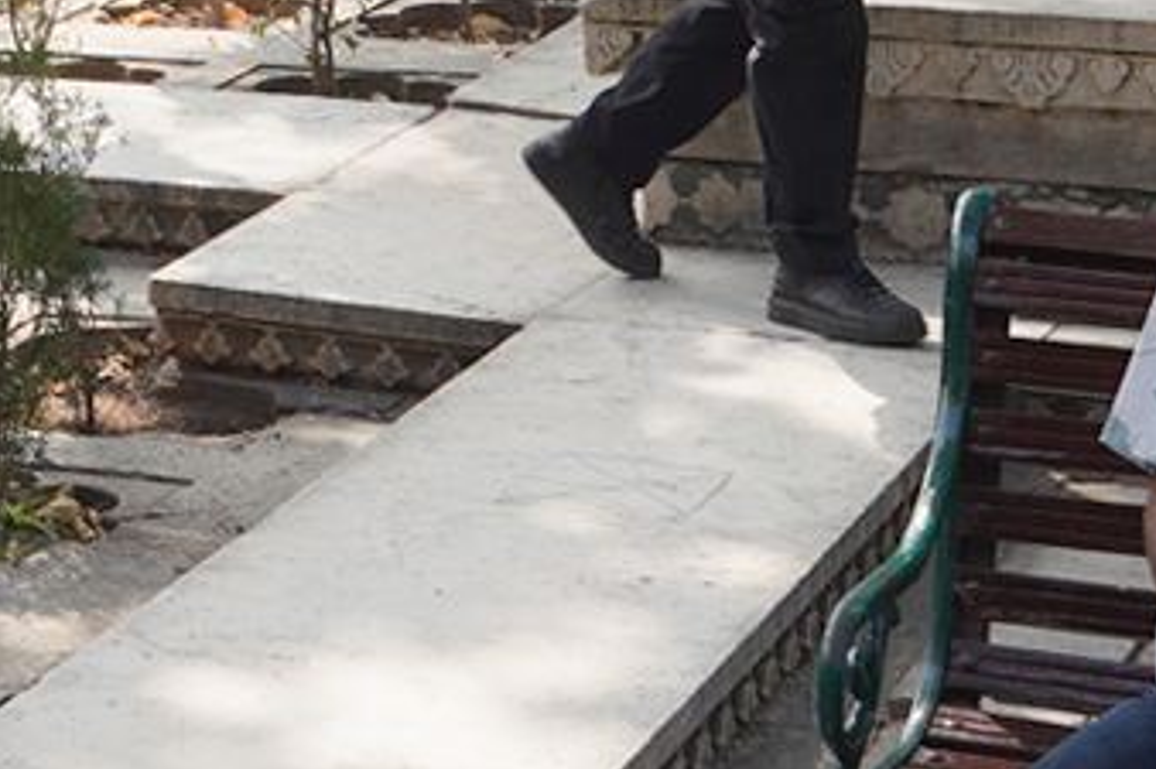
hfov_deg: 14.2
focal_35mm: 142
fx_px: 4557
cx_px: 21
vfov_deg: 9.2
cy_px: -663
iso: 100
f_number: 8
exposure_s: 1/100
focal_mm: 24
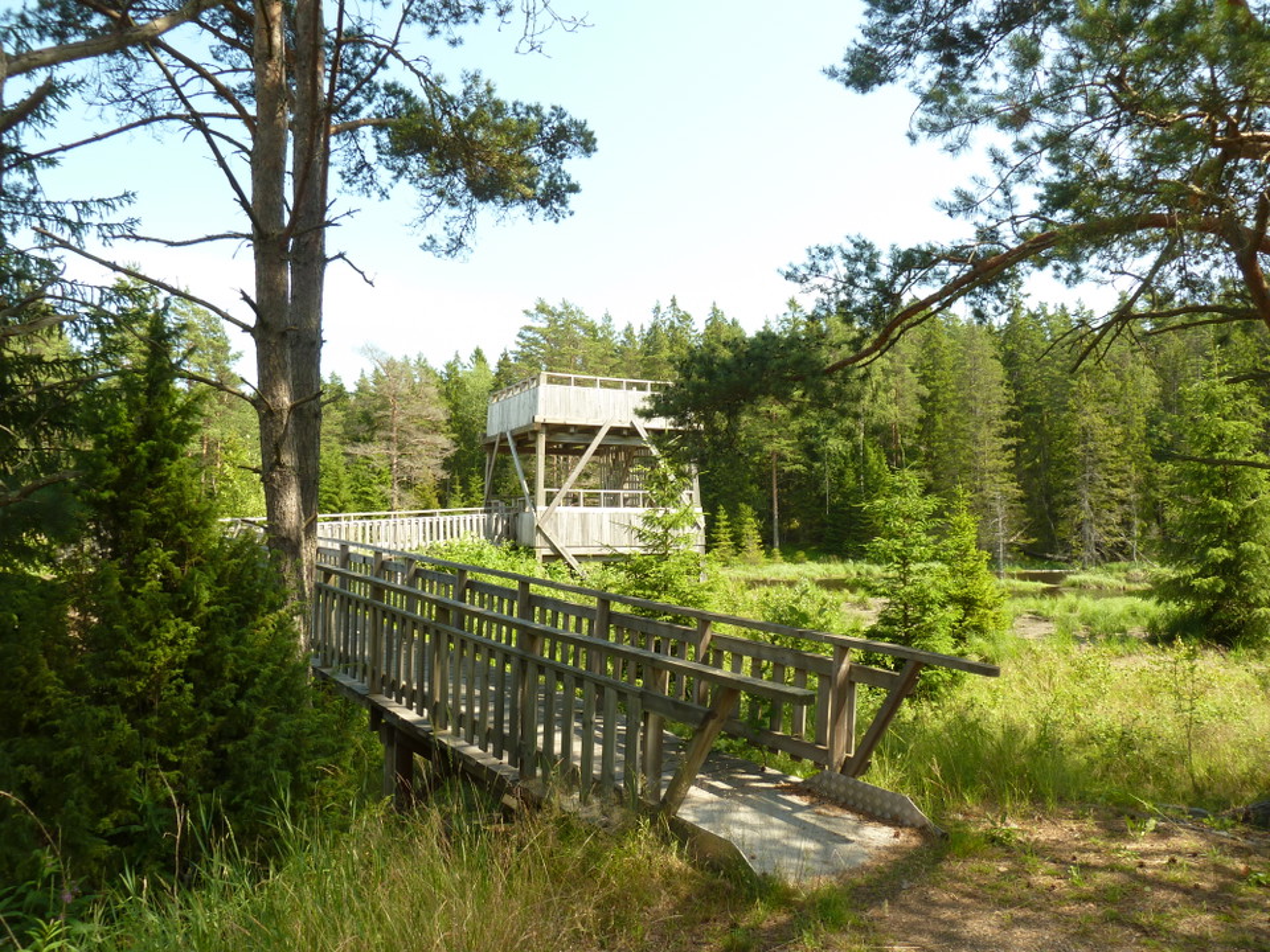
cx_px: 635
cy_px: 476
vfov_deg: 54.9
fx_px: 917
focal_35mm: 25
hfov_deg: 69.4
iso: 80
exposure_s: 1/160
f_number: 4
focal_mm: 4.1
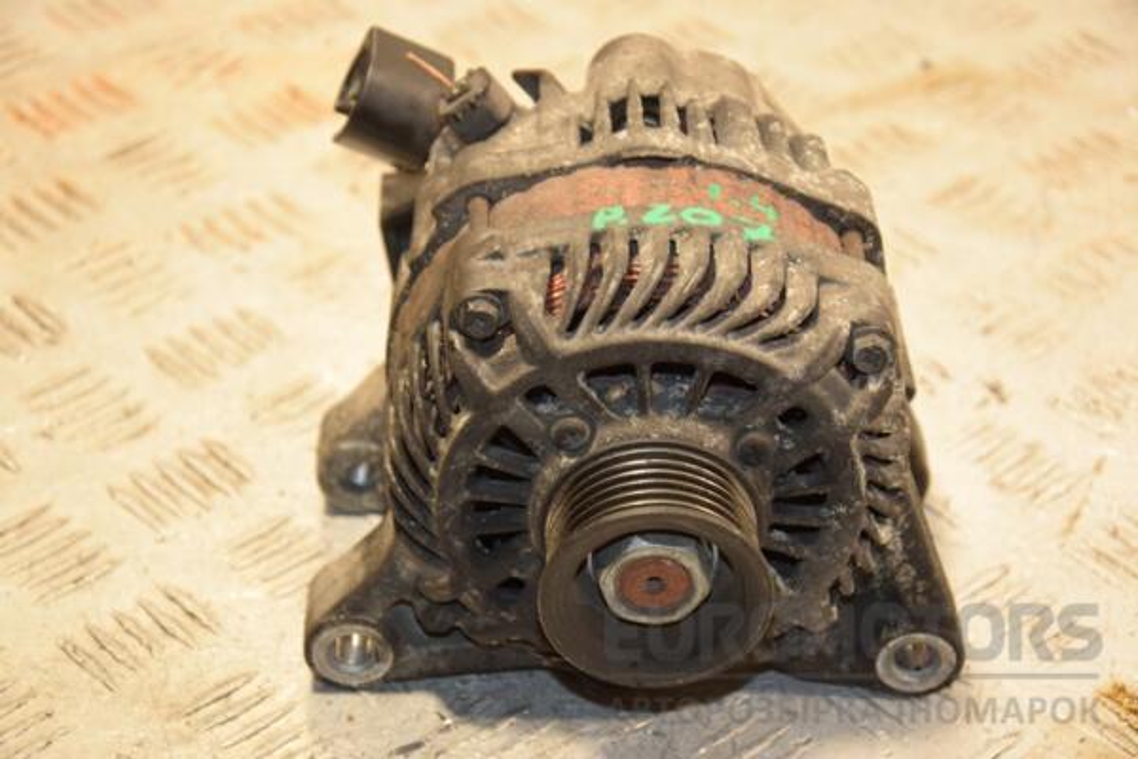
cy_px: 380
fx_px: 3129
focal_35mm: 99
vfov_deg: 13.8
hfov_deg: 20.6
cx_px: 569
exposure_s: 1/125
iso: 800
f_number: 5.3
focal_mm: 66
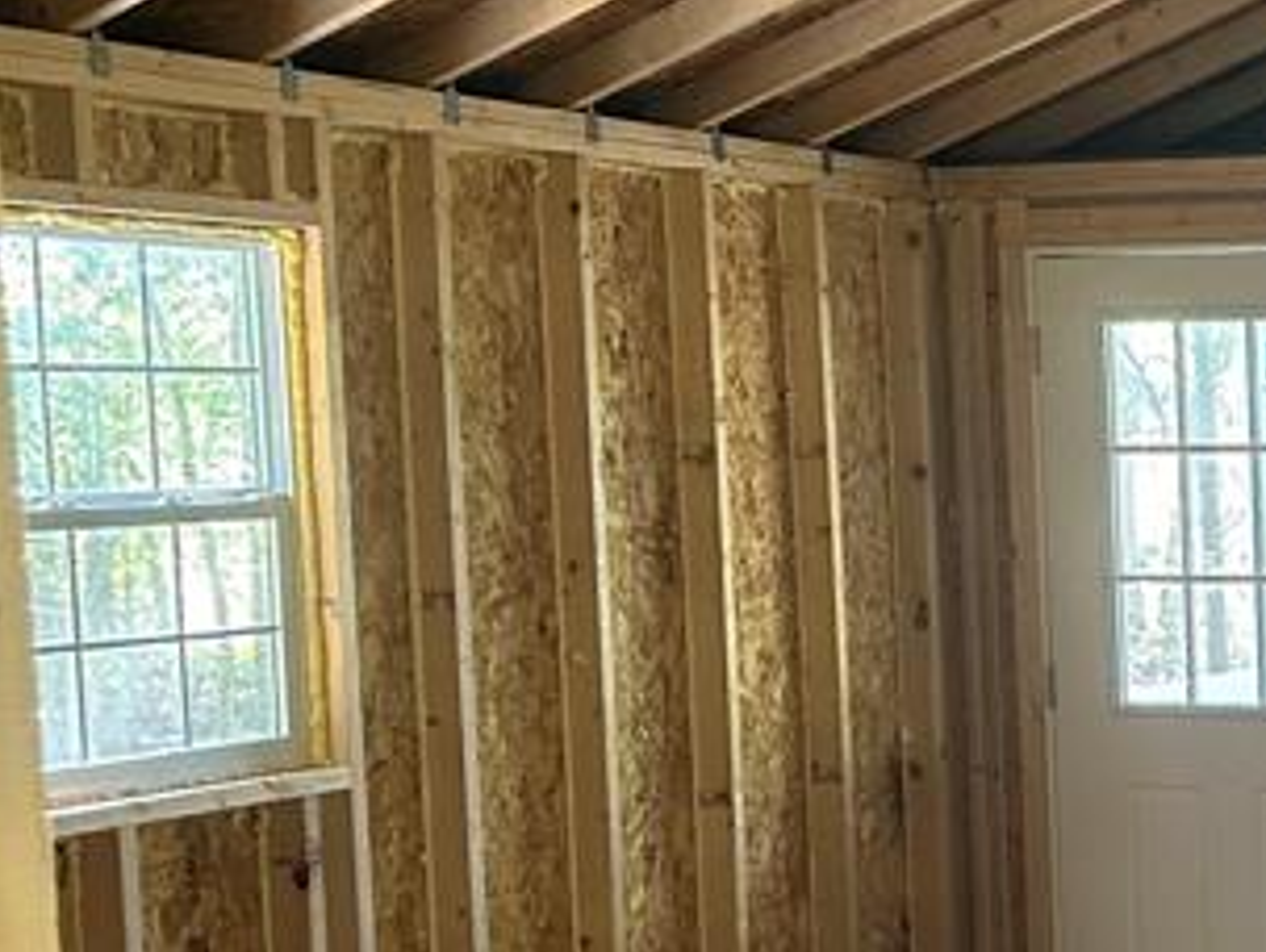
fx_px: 2966
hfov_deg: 21.4
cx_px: 1730
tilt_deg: -6.3
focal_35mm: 81
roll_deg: +2.3
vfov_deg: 18.1
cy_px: 727
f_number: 1.78
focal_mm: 6.86
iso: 500
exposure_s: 1/60
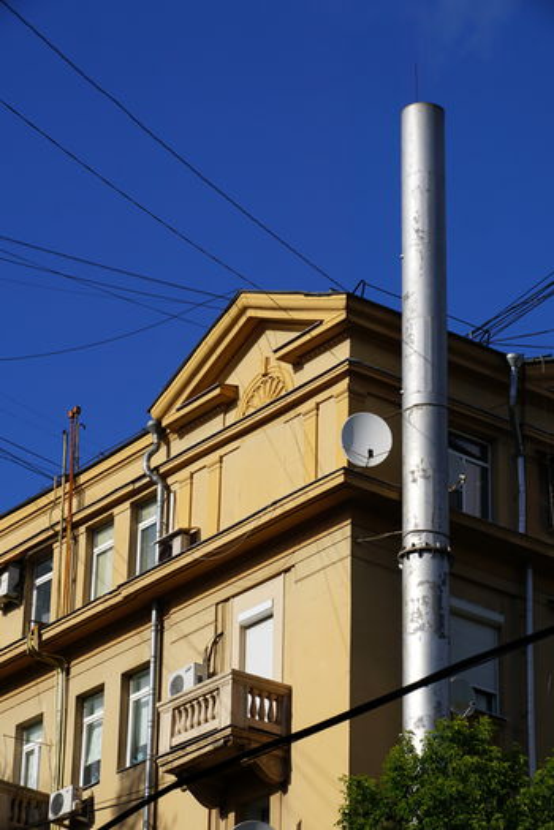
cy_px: 415
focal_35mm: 112
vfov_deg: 18.2
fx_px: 2597
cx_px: 277
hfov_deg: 12.2
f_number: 10
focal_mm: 75
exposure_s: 1/250
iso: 100
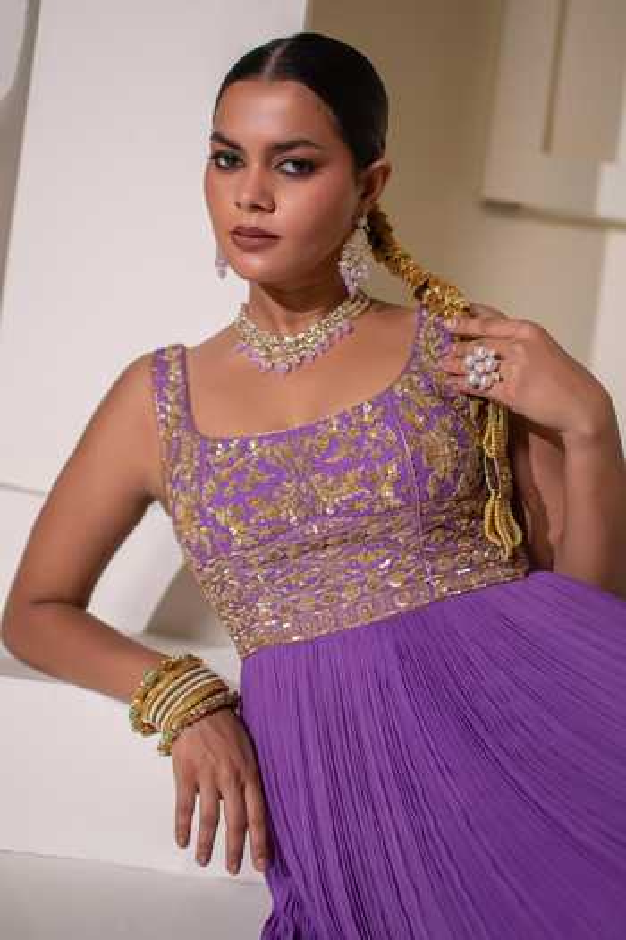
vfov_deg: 54.4
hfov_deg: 37.9
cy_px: 470
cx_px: 313
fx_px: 913
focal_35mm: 35
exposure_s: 1/320
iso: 400
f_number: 2.8
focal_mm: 35
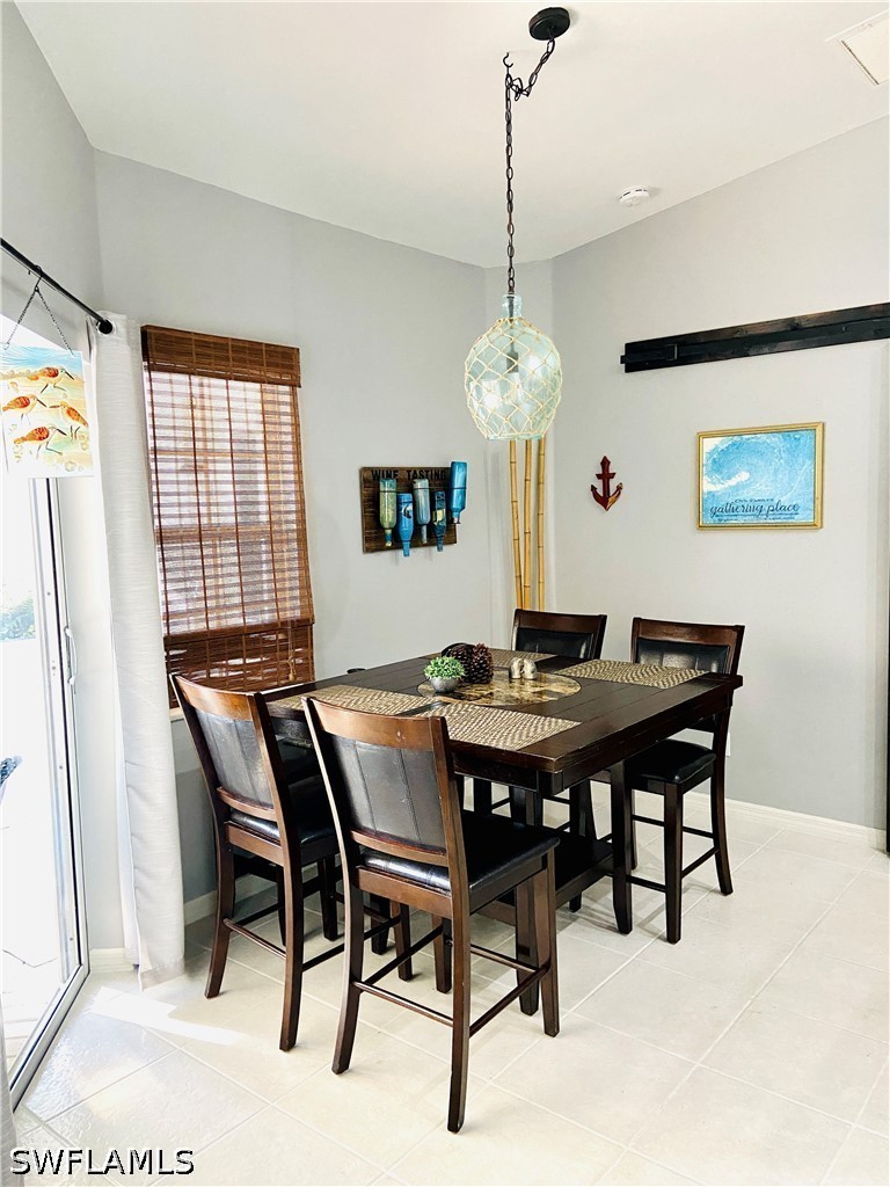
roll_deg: +2.1
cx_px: 445
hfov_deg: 53.1
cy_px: 594
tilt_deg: -6.4
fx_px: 891
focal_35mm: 26
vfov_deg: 67.3
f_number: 1.8
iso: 400
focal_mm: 4.25
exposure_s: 1/60
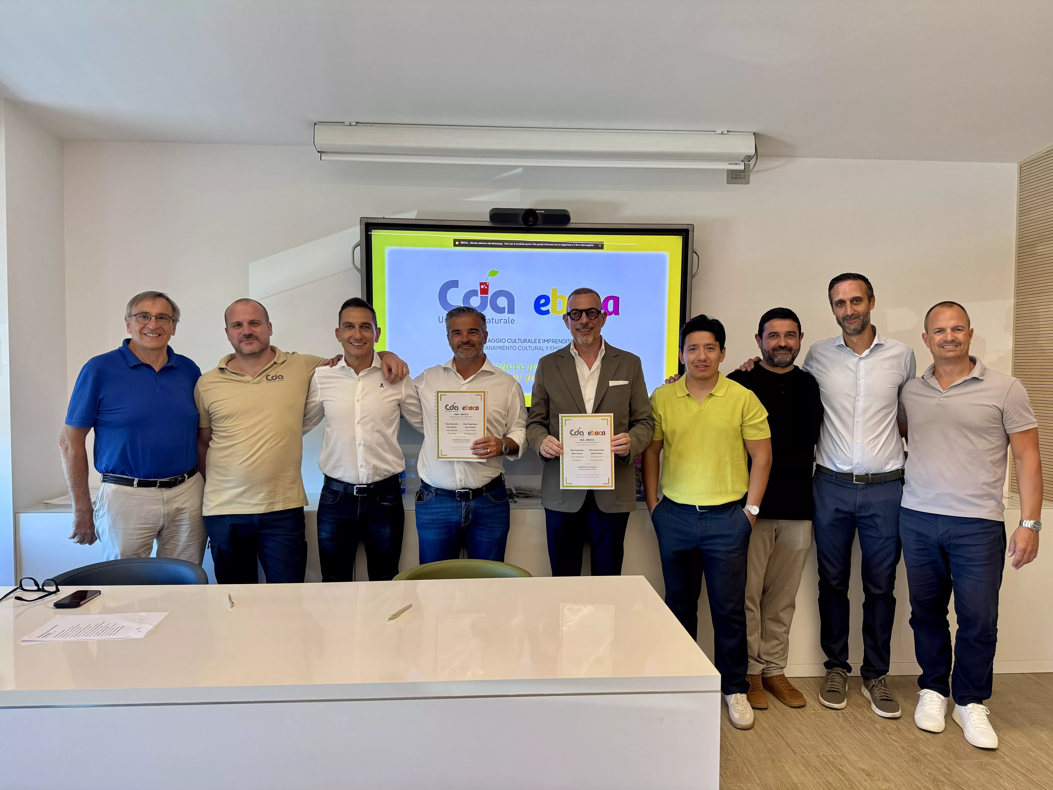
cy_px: 395
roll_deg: -0.5
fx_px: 730
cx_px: 526
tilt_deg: -2.1
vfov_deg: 56.8
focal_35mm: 24
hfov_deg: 71.6
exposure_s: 1/100
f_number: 1.78
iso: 160
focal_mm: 6.76
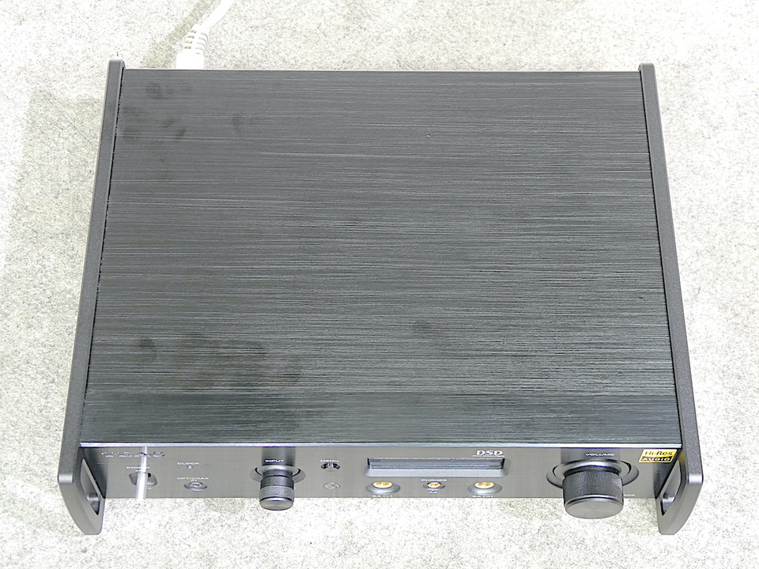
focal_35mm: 61
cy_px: 284
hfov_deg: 31.7
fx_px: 1338
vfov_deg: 24.0
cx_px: 380
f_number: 4.3
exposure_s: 1/1.6
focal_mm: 10.9
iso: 200
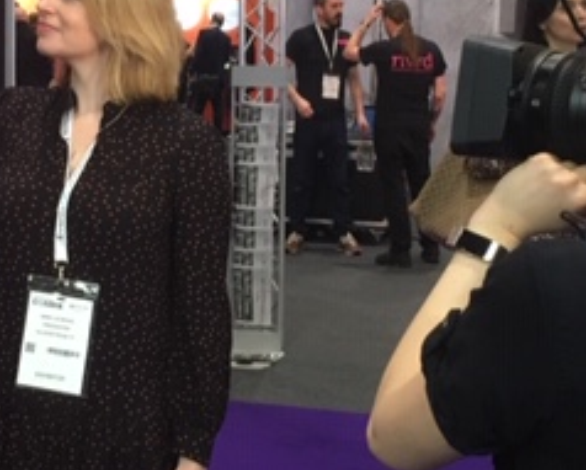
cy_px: 170
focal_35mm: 76
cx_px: 219
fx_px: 1320
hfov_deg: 25.0
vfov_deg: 20.2
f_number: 2.2
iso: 200
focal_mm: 4.15
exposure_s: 1/25
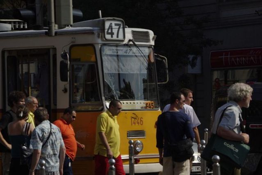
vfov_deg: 8.8
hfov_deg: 13.1
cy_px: 88
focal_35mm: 157
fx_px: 1144
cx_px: 131
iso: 400
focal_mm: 105
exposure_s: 1/1000
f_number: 11
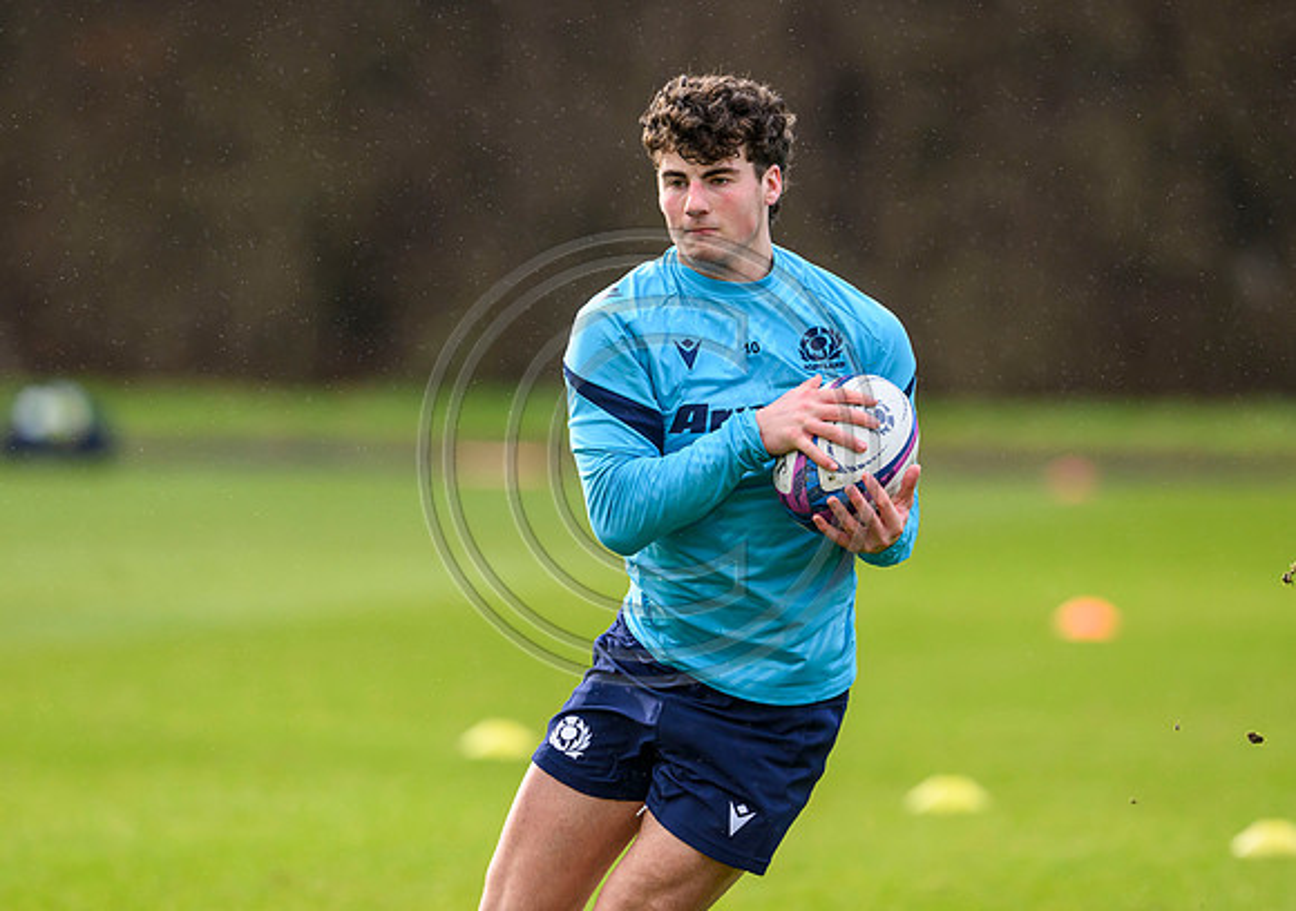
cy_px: 509
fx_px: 16988
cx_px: 765
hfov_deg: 4.4
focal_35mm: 464
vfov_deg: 3.1
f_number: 4
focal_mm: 400
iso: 1250
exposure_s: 1/2500
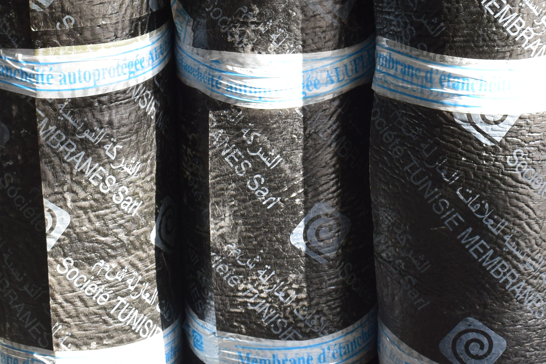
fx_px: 1431
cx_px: 410
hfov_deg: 21.4
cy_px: -72
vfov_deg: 14.1
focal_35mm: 94
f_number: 9
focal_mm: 23
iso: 400
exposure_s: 1/100
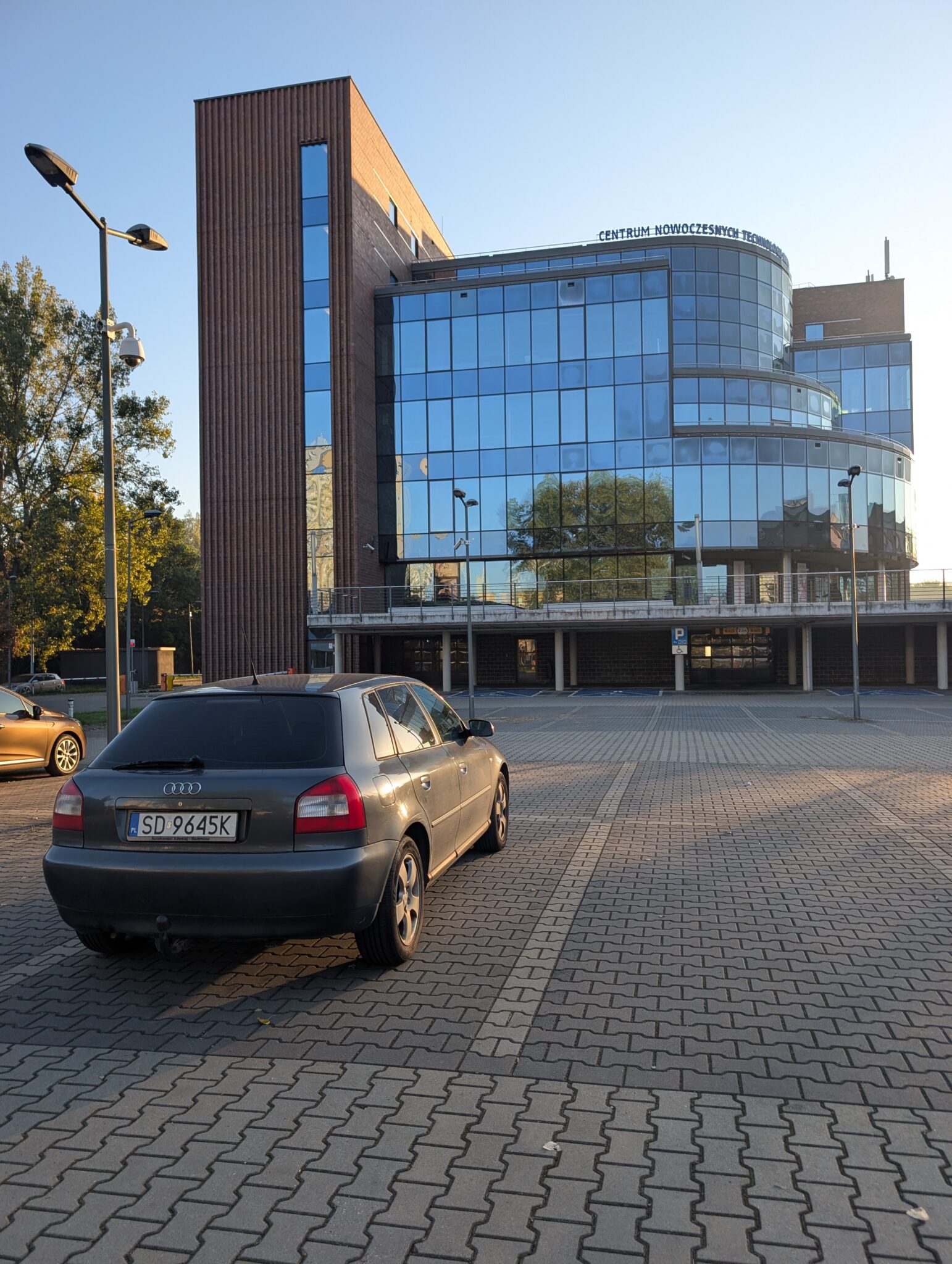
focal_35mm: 24
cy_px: 632
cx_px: 476
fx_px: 878
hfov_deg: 56.9
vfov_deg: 71.5
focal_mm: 6.9
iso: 18
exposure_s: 1/237
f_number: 1.68
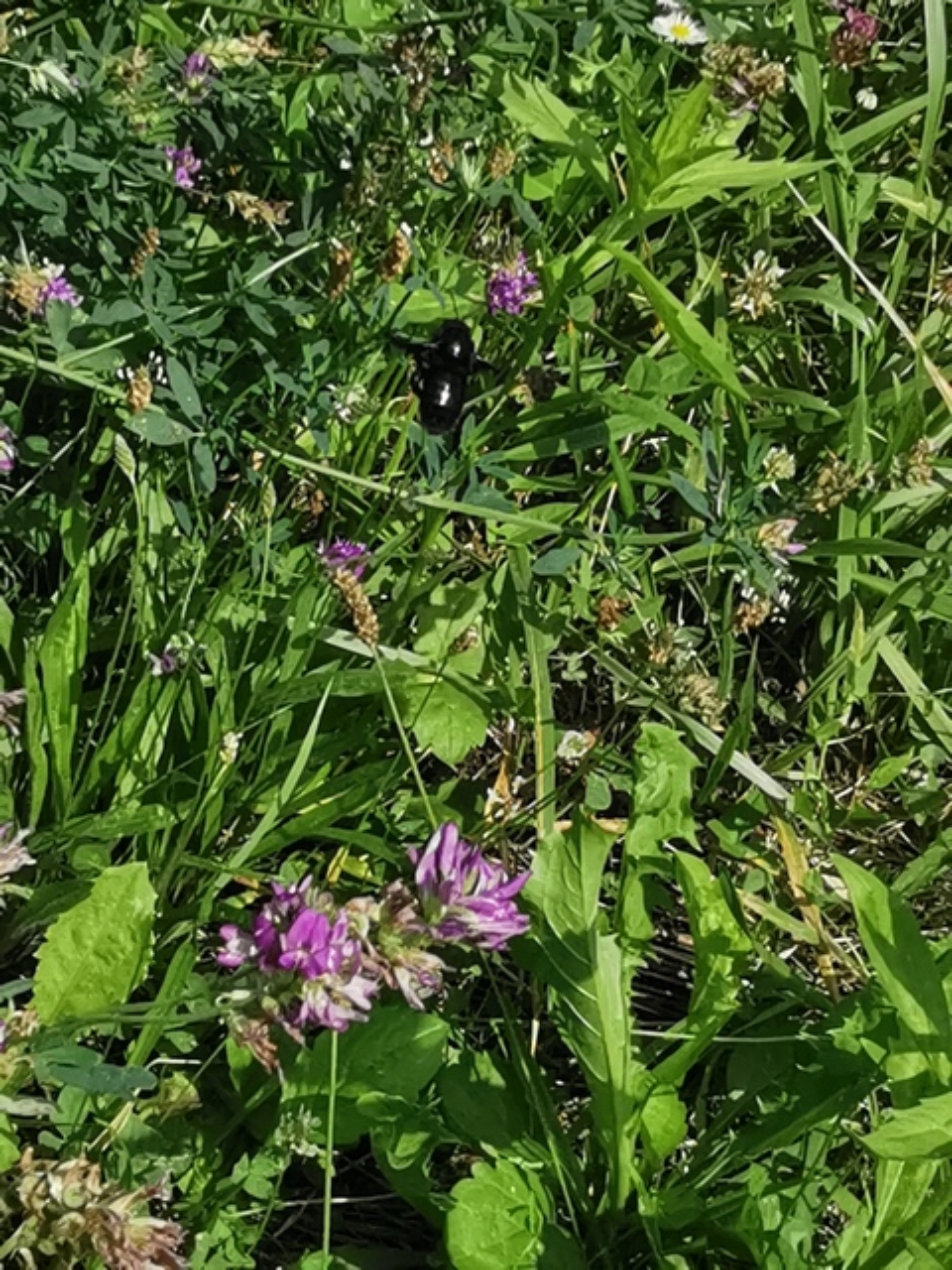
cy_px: 635
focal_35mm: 81
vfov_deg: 24.1
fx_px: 2970
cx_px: 476
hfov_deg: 18.2
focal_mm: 2.26
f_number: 2.2
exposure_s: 1/1497
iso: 50
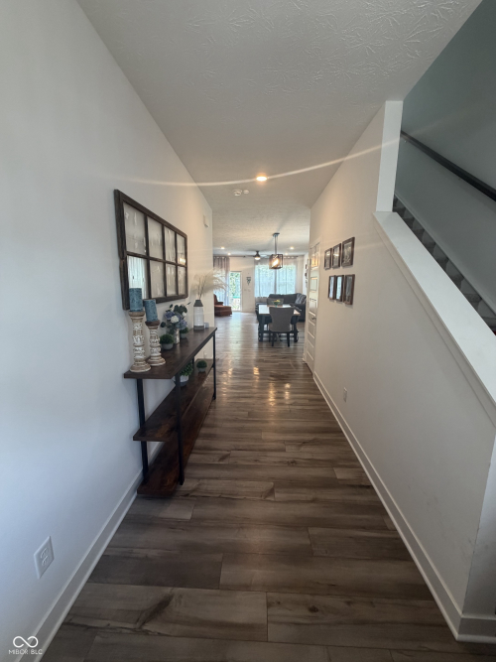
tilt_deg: -10.2
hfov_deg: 85.7
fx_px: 268
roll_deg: -0.5
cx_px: 248
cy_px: 331
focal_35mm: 14
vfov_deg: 102.1
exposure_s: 1/120
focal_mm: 2.22
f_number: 2.2
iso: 320
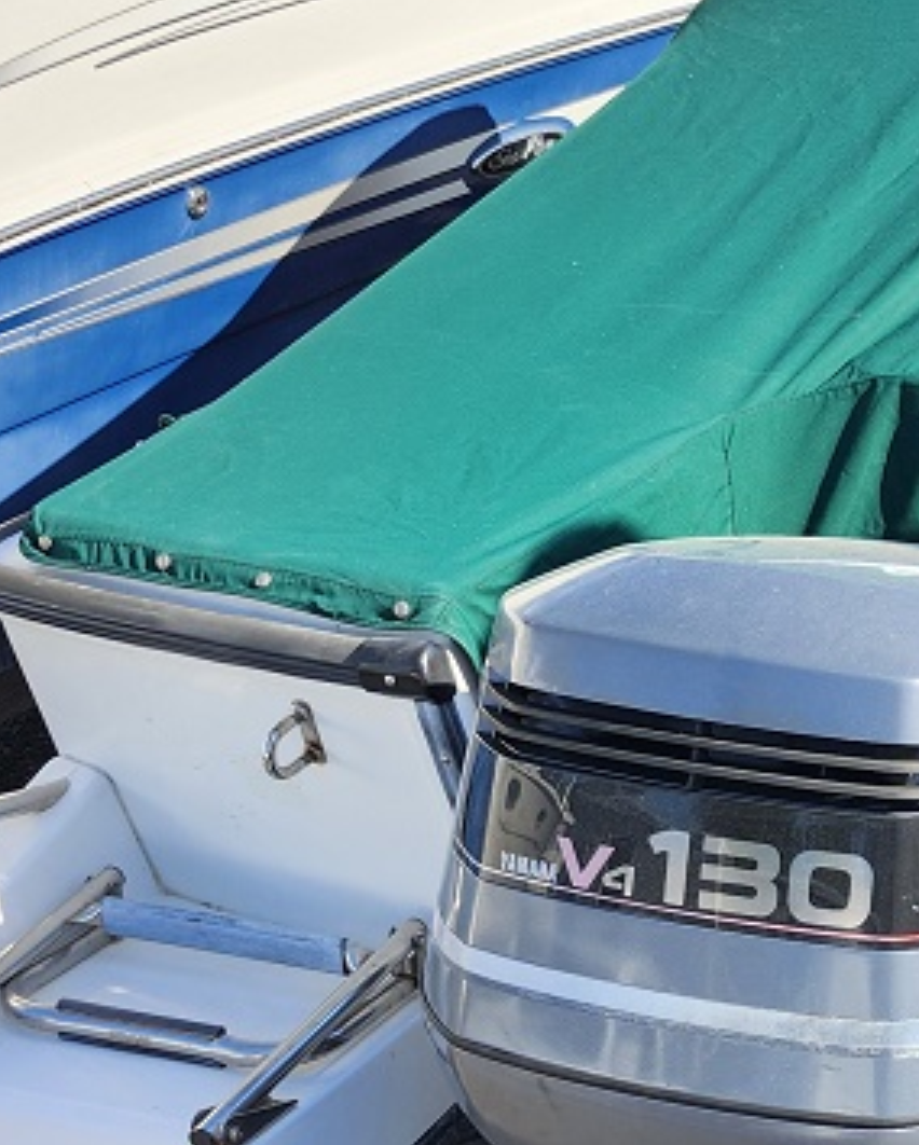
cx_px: 1107
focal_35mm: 76
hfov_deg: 19.1
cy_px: 770
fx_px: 2579
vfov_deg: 24.9
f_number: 1.8
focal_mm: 5.54
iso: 25
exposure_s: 1/861
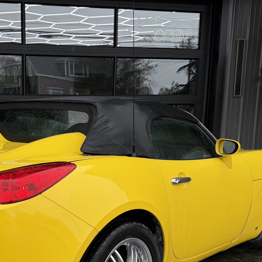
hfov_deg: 30.7
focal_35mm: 54
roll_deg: +0.3
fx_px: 462
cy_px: 218
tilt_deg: -12.5
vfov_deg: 30.7
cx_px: 47
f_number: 1.78
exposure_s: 1/955
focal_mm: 6.76
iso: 80
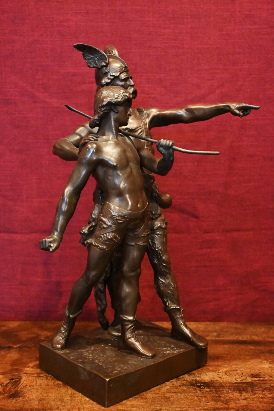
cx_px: 137
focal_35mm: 41
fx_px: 471
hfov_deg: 32.4
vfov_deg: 47.2
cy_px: 206
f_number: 4.5
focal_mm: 27.5
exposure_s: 1/60
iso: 9000
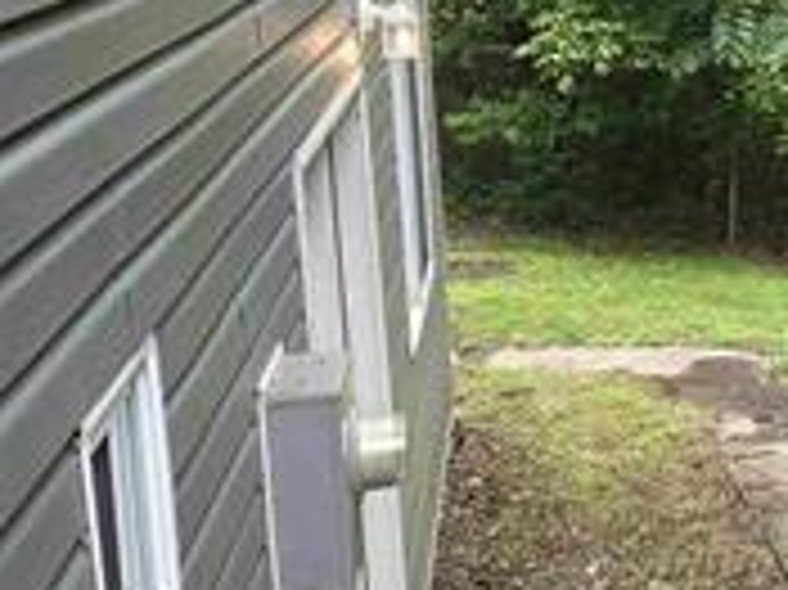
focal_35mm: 84
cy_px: 113
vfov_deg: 17.4
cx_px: 1436
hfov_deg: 18.2
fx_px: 1911
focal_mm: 5.4
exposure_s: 1/180
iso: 40
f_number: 1.8
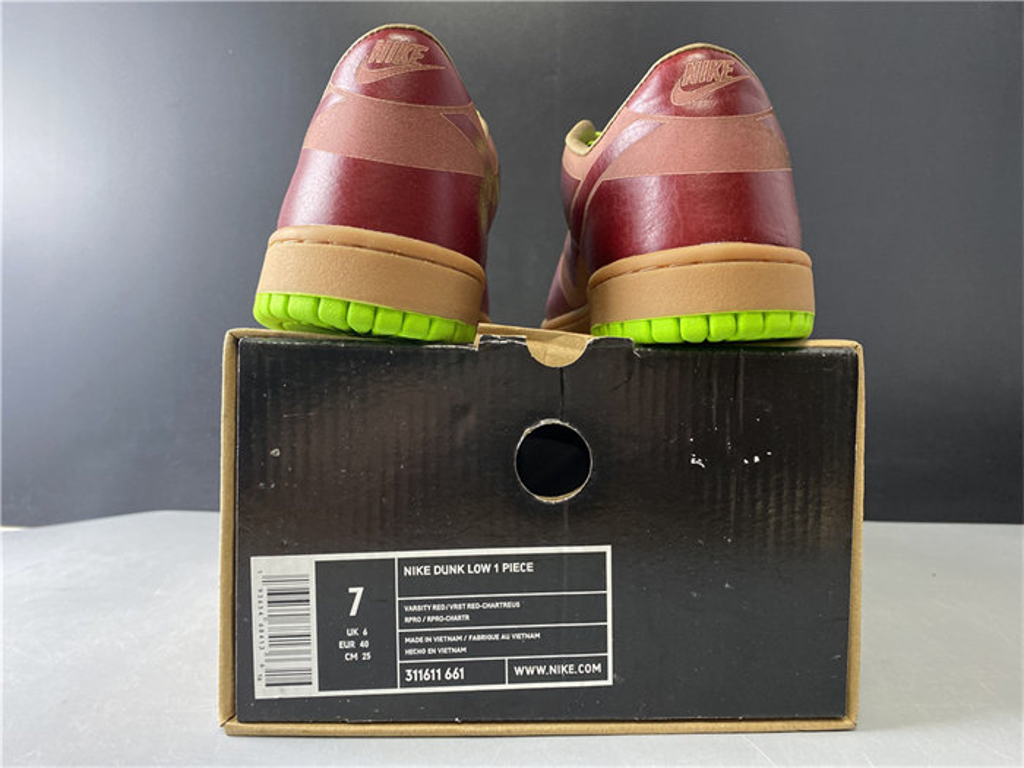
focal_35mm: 26
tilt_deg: -0.1
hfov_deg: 67.3
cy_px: 384
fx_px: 769
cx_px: 512
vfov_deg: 53.1
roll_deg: -0.7
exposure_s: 1/50
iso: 200
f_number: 1.8
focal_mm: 4.25
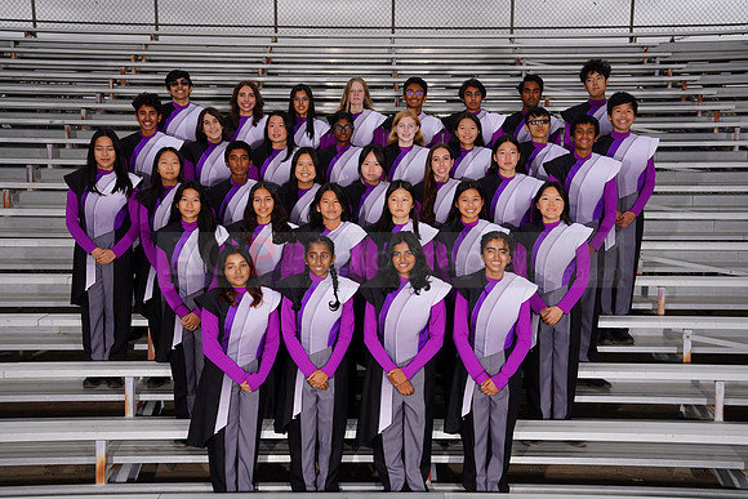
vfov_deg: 29.3
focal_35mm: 46
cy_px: 250
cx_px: 374
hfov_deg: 42.7
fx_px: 956
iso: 200
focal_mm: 46
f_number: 7.1
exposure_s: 1/250
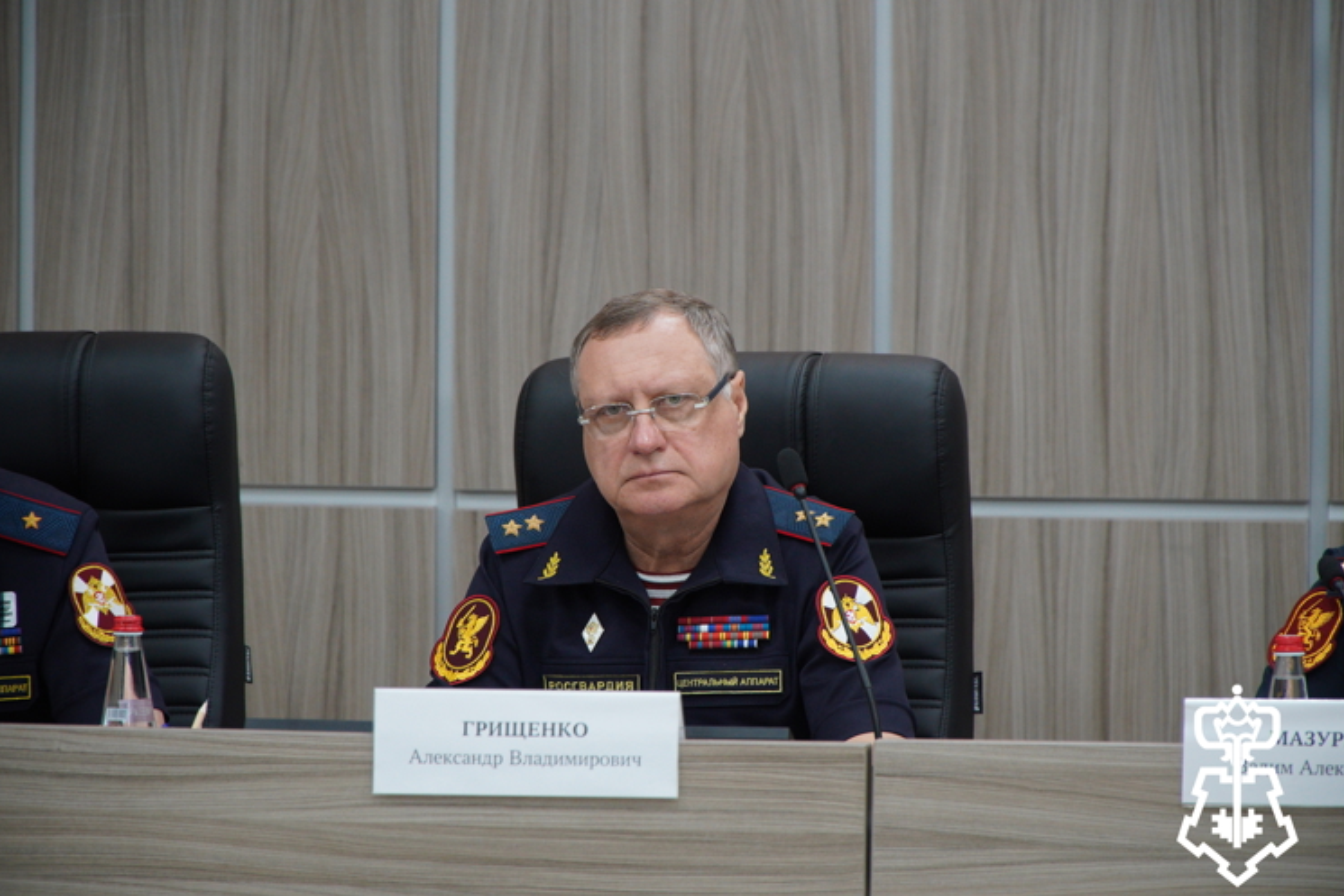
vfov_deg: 8.7
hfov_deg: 13.1
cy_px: 449
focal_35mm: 157
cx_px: 675
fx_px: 5862
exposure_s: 1/125
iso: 1000
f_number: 4.5
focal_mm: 104
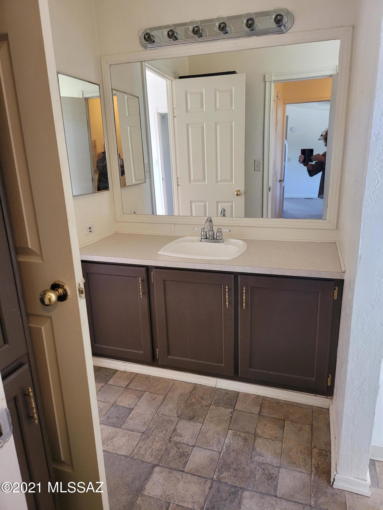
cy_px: 255
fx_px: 384
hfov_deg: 53.1
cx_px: 192
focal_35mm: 26
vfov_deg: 67.3
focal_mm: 5
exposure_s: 1/59
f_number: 1.8
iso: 200
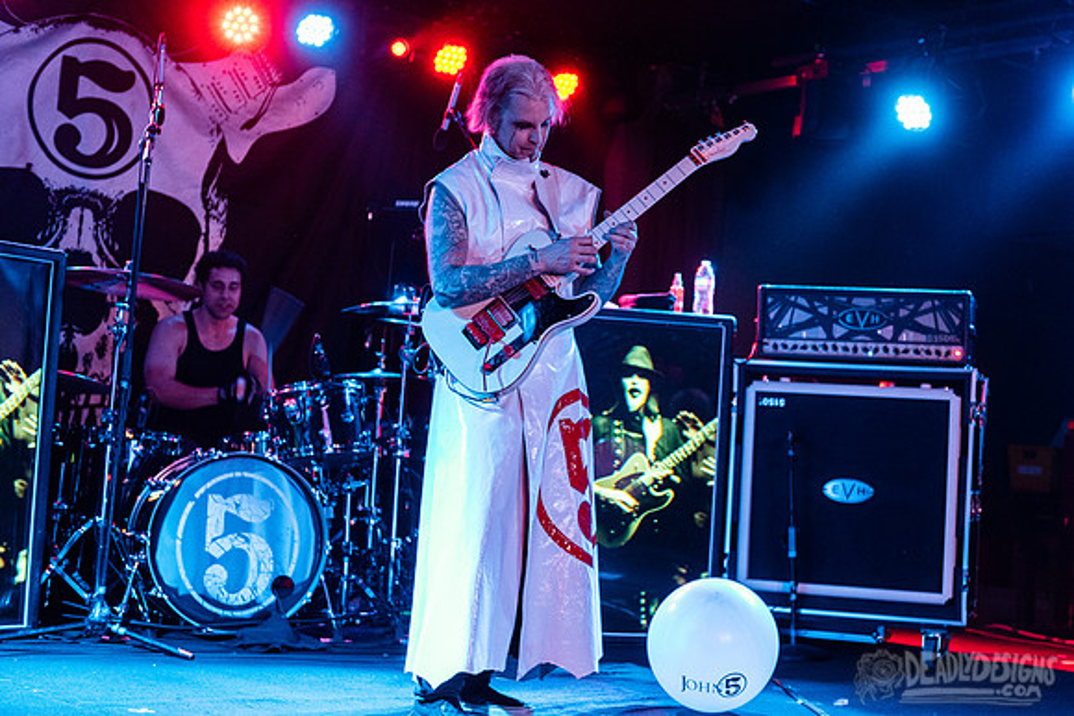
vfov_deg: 23.5
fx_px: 1720
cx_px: 619
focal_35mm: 58
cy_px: 303
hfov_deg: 34.6
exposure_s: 1/125
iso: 2000
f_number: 3.5
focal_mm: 50
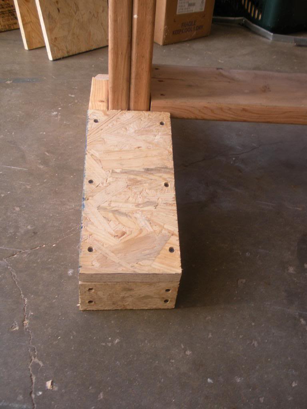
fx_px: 426
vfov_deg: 51.4
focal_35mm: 36
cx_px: 154
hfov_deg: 39.7
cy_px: 204
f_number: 3.5
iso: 86
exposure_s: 1/55
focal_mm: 6.3
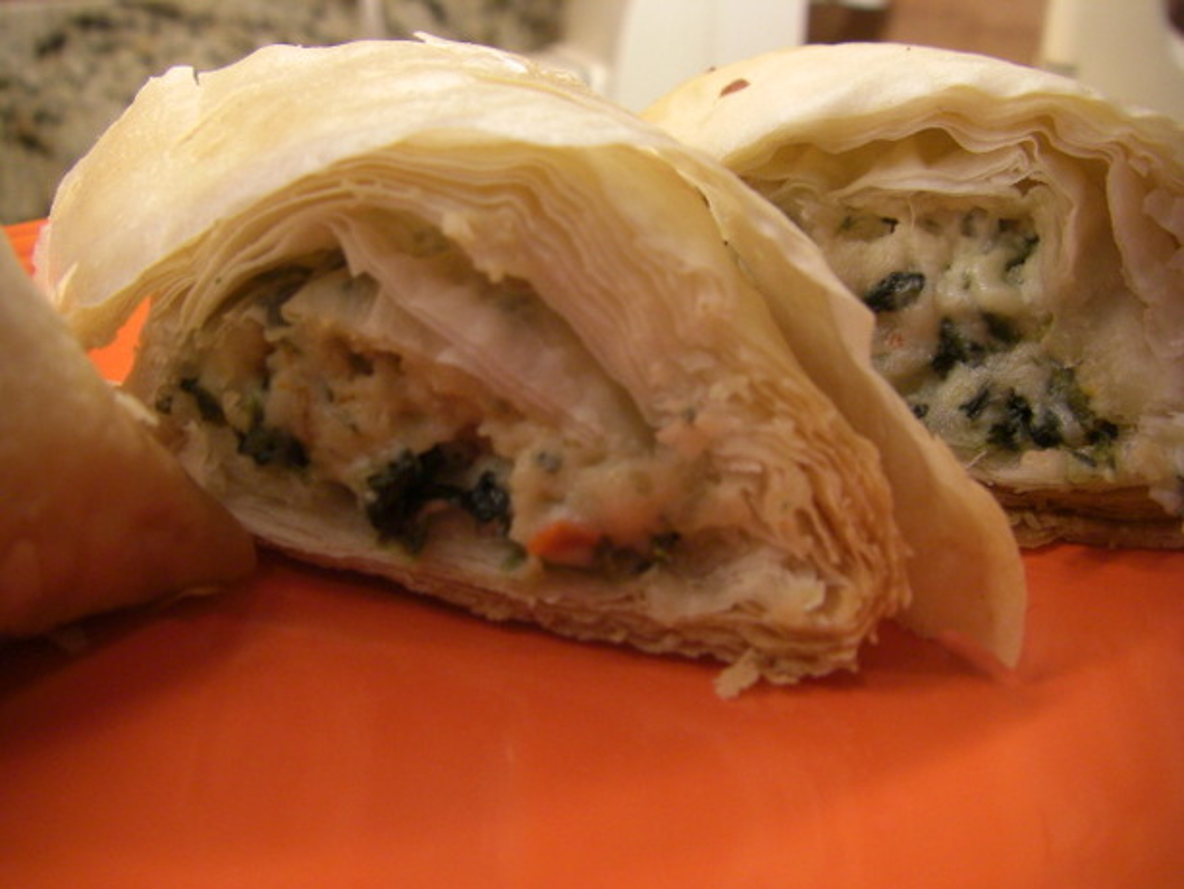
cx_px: 592
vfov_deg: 37.7
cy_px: 444
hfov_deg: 49.0
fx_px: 1300
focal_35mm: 38
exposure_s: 1/30
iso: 200
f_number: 3.4
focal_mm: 6.3
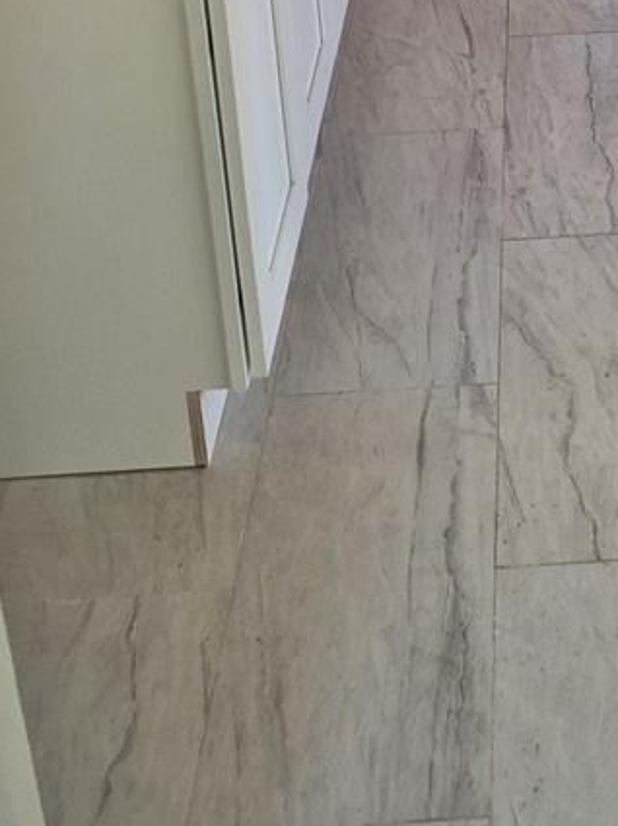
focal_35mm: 65
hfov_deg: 21.7
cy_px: -292
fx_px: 1550
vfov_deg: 25.1
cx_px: 622
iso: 64
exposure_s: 1/180
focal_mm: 5.4
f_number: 1.8
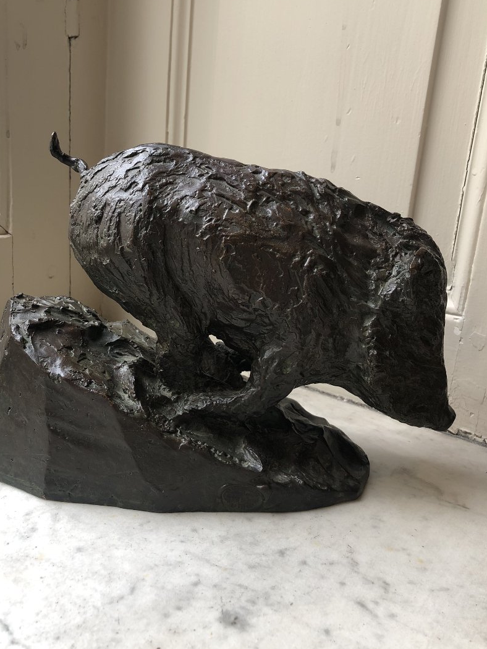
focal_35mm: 32
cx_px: 213
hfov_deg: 44.1
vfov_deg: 56.7
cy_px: 292
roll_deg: -3.7
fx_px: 600
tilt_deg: -16.3
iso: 32
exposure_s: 1/100
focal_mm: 4
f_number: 1.8
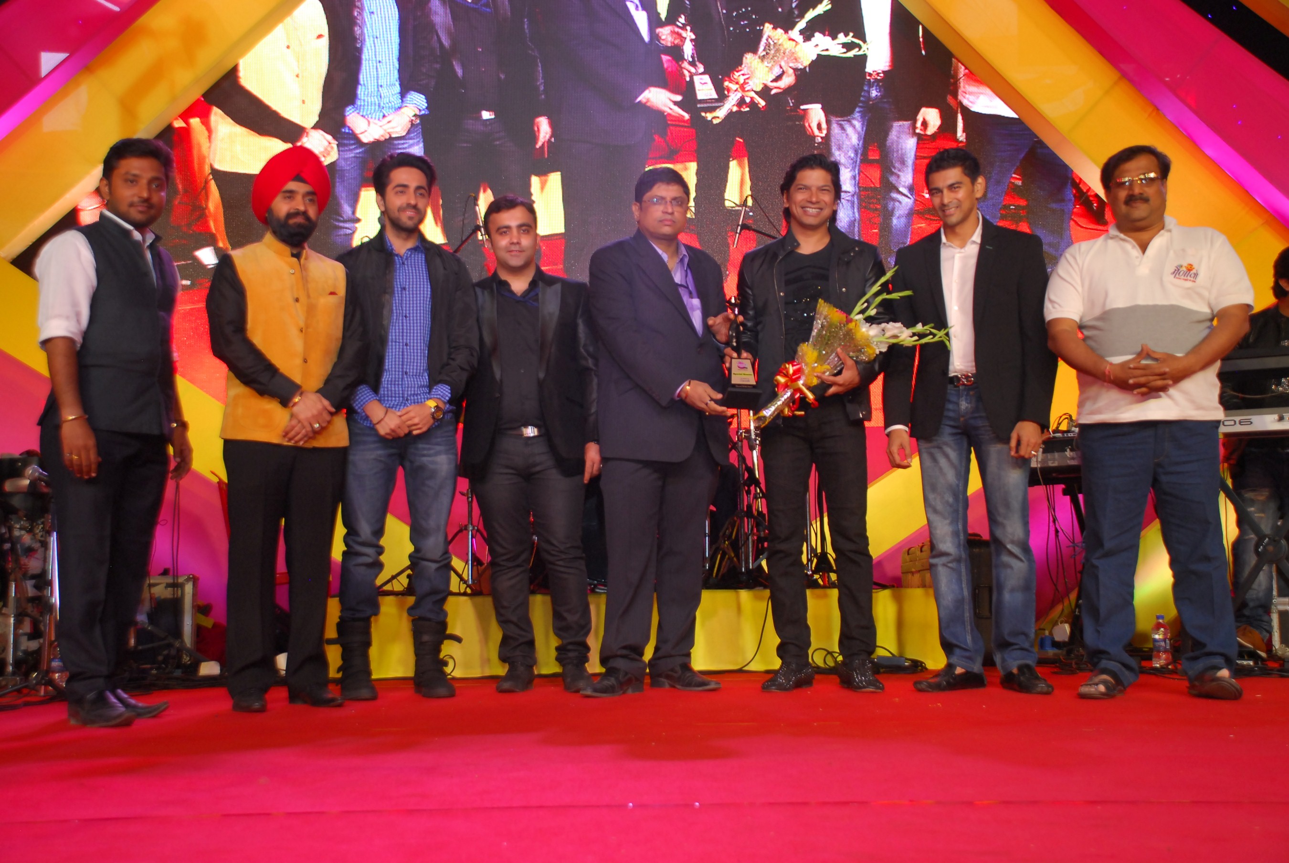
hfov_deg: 41.1
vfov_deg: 28.1
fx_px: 1721
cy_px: 432
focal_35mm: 48
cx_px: 644
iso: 400
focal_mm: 32
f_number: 4.2
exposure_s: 1/80
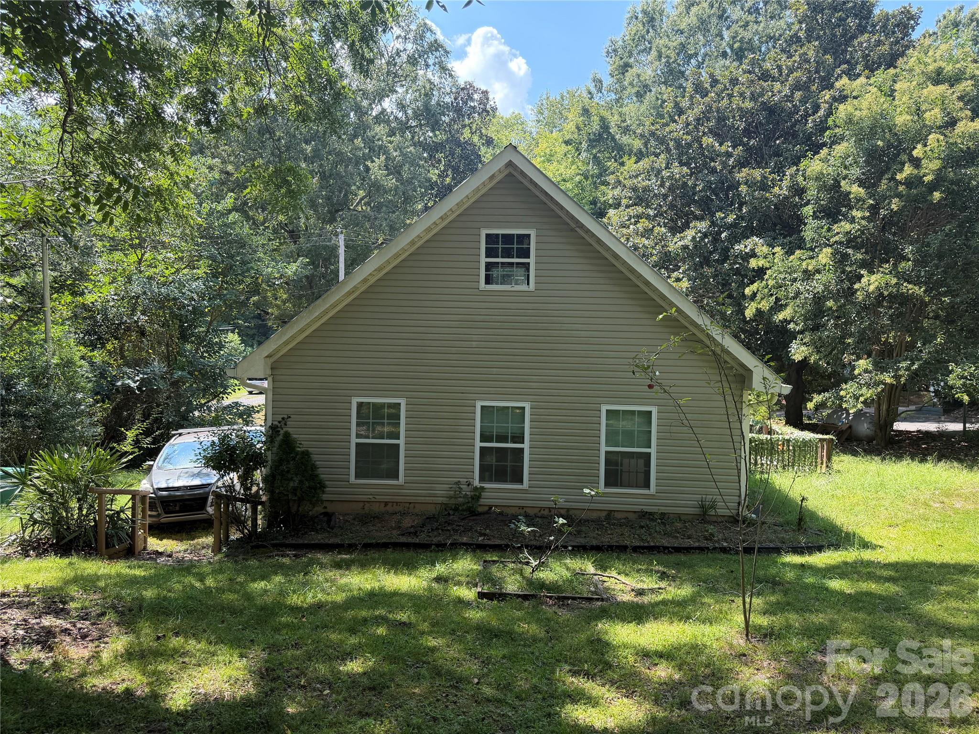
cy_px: 367
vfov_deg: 56.8
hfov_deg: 71.6
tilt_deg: -1.5
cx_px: 490
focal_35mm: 24
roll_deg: -1.7
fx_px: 679
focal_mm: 6.76
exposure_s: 1/750
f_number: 1.78
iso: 100
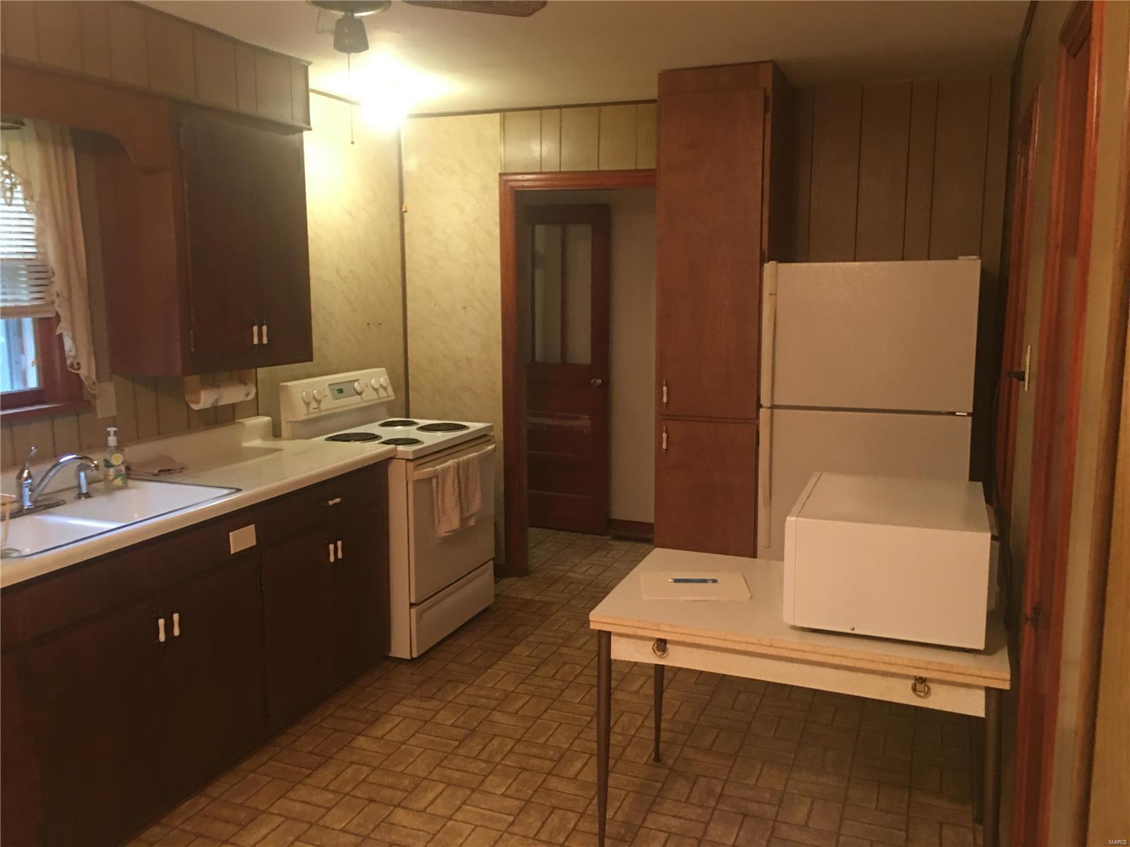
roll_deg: -0.9
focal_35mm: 29
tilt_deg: -7.1
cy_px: 424
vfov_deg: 48.2
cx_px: 565
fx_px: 947
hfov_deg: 61.7
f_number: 2.2
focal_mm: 4.15
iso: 100
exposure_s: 1/8
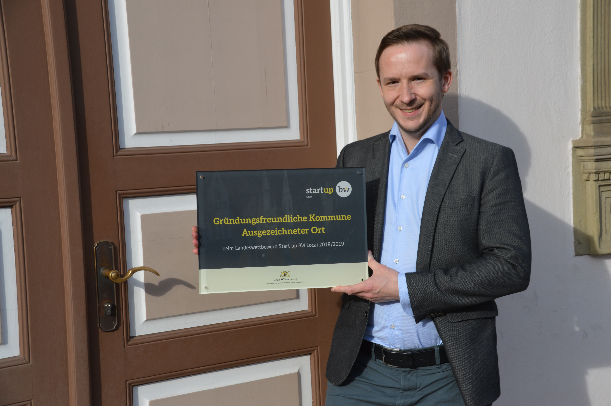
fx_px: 967
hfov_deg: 35.1
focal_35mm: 57
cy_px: 203
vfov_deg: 23.7
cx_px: 306
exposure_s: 1/250
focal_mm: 38
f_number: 8
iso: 100
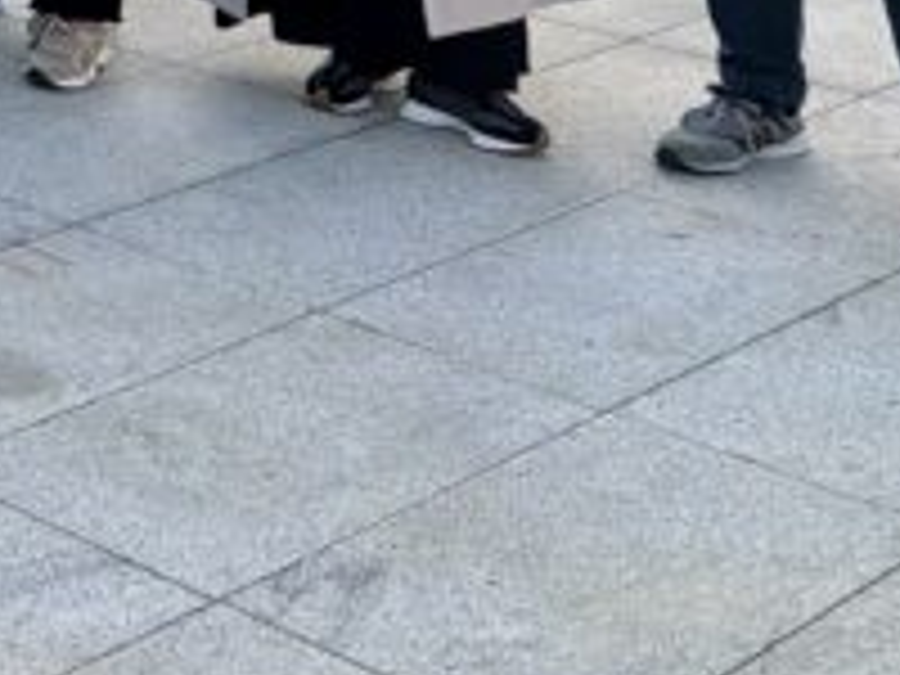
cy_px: -551
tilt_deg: -3.2
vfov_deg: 13.0
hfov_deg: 16.2
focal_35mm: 103
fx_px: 2678
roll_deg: +1.9
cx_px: -693
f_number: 1.78
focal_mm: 6.76
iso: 400
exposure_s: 1/7353
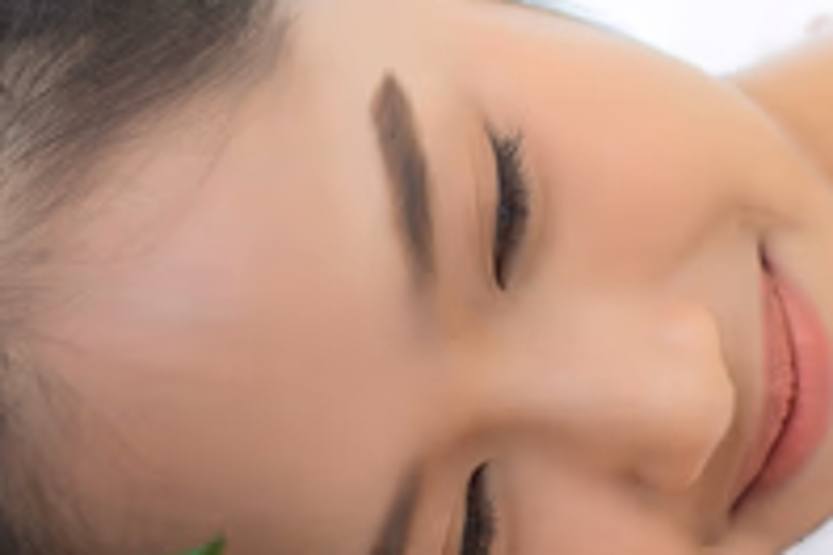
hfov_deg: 15.5
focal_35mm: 129
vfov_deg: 10.6
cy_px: 317
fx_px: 2985
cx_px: 905
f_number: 3.5
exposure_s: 1/100
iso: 400
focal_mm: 50
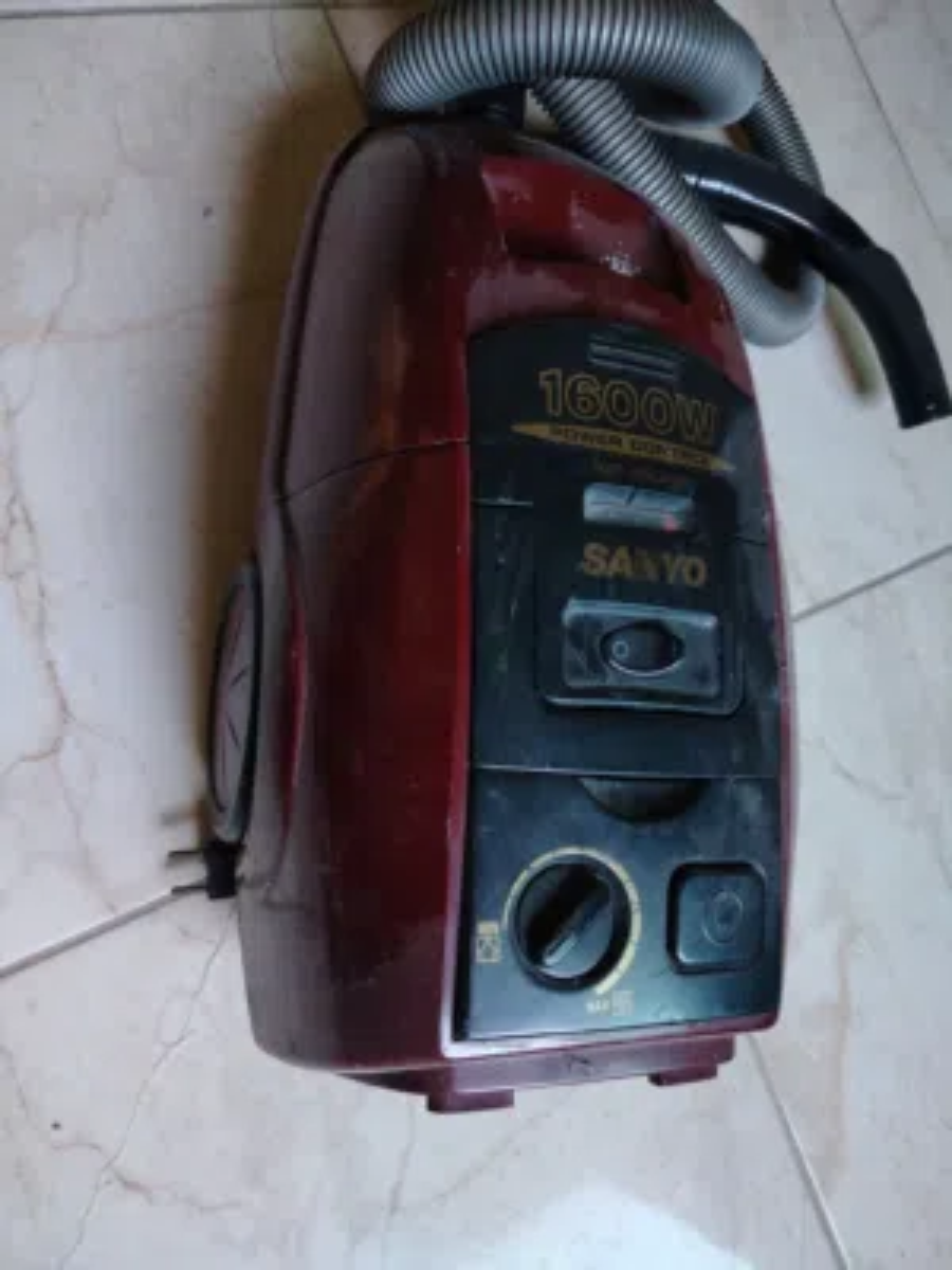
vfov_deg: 71.6
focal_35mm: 24
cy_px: 635
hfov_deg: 56.8
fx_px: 880
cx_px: 476
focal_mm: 5.25
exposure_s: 1/33.3
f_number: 1.75
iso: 1309
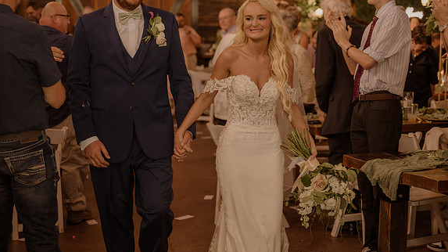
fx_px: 819
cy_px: 108
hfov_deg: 30.6
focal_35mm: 69
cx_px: 224
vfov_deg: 17.5
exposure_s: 1/320
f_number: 2.8
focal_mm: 61
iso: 1000
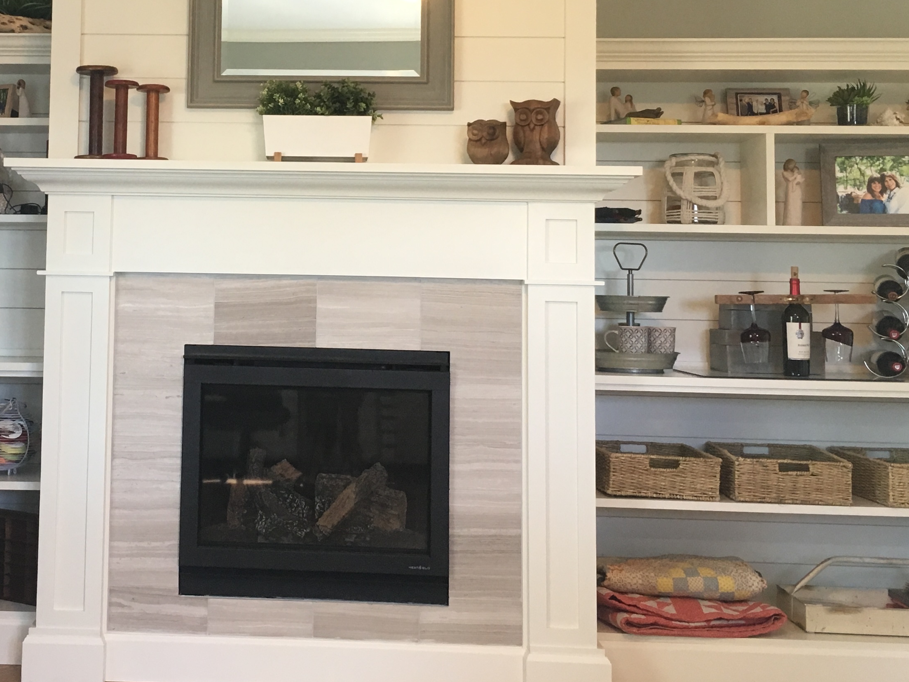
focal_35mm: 53
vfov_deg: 27.2
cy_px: 187
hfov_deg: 35.4
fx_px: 1392
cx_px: 229
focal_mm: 4.15
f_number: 2.2
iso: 80
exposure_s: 1/30
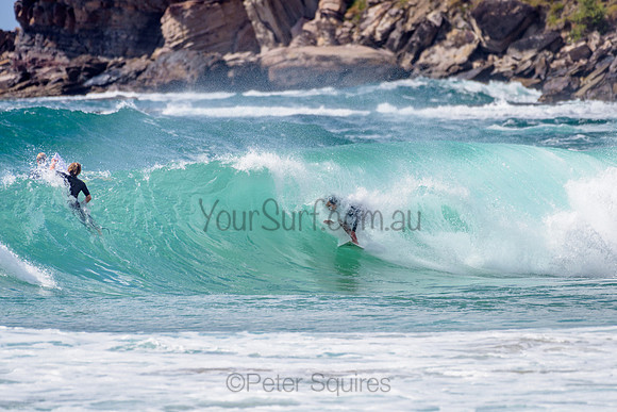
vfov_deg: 2.2
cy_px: 217
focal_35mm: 613
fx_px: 10510
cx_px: 348
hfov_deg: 3.4
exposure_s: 1/2000
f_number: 5.6
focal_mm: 500
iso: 100
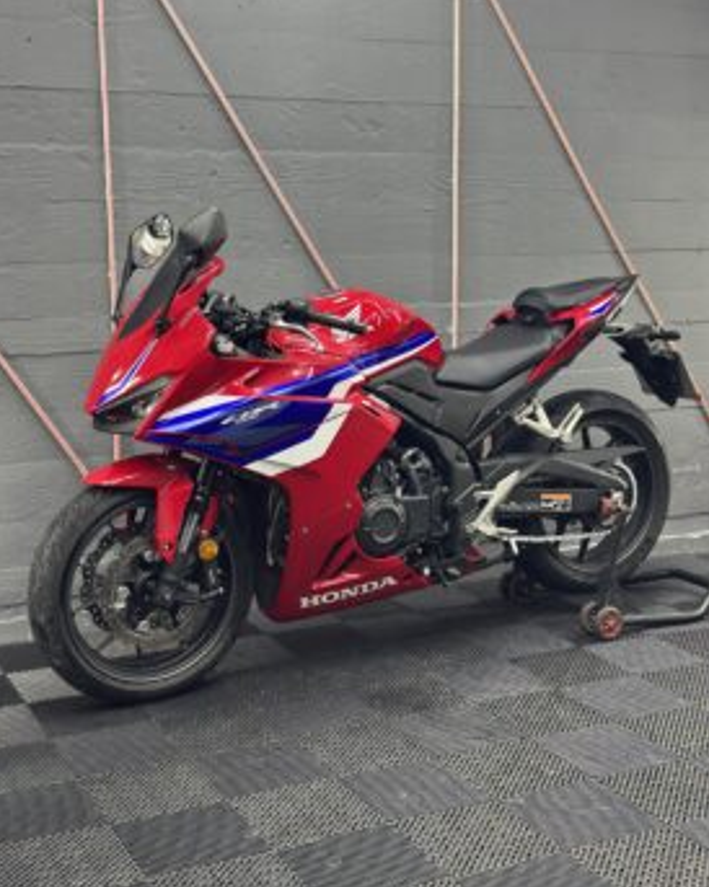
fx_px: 1339
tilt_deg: -8.4
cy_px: 428
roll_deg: +0.2
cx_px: 352
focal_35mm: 51
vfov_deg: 36.7
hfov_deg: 29.7
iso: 160
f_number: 1.78
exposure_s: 1/100
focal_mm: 6.86
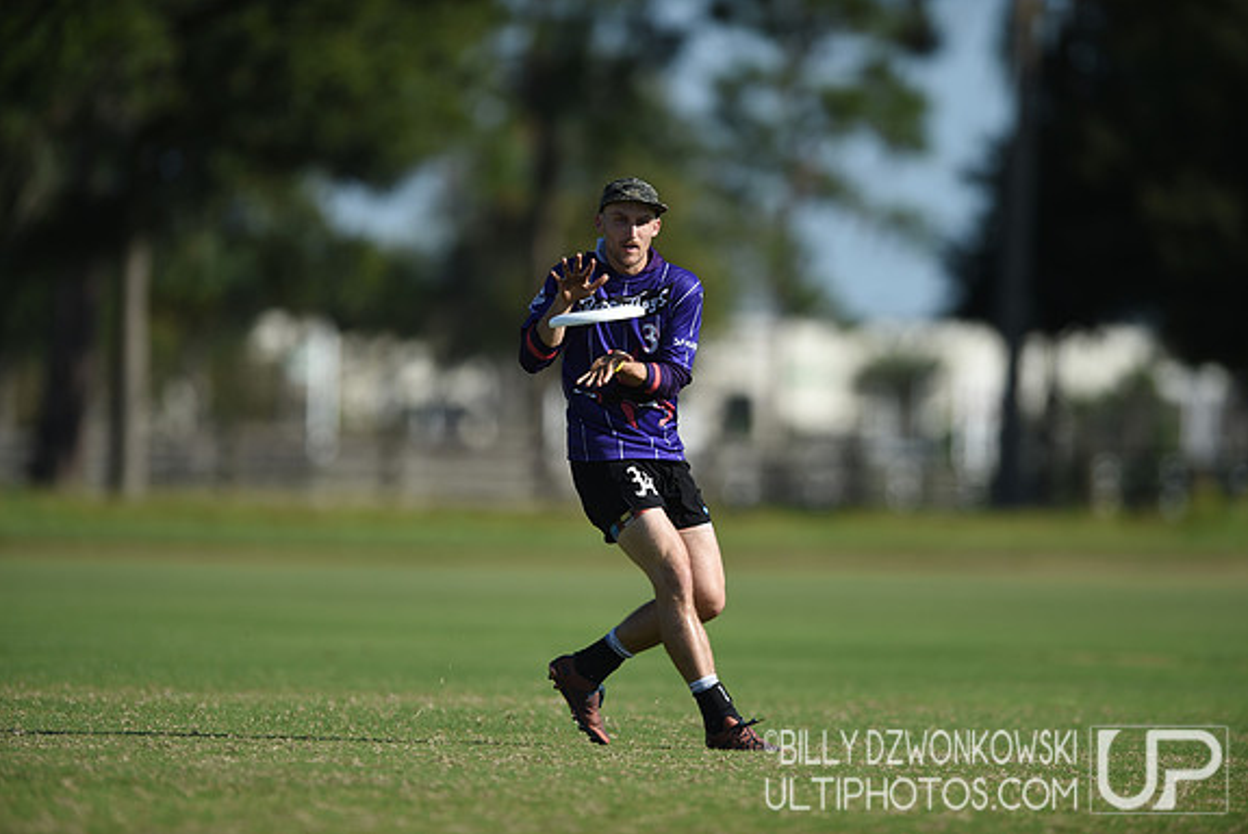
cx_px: 625
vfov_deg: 3.4
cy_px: 417
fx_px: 13977
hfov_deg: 5.1
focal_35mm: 403
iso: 100
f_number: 3.5
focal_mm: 400
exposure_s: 1/2500
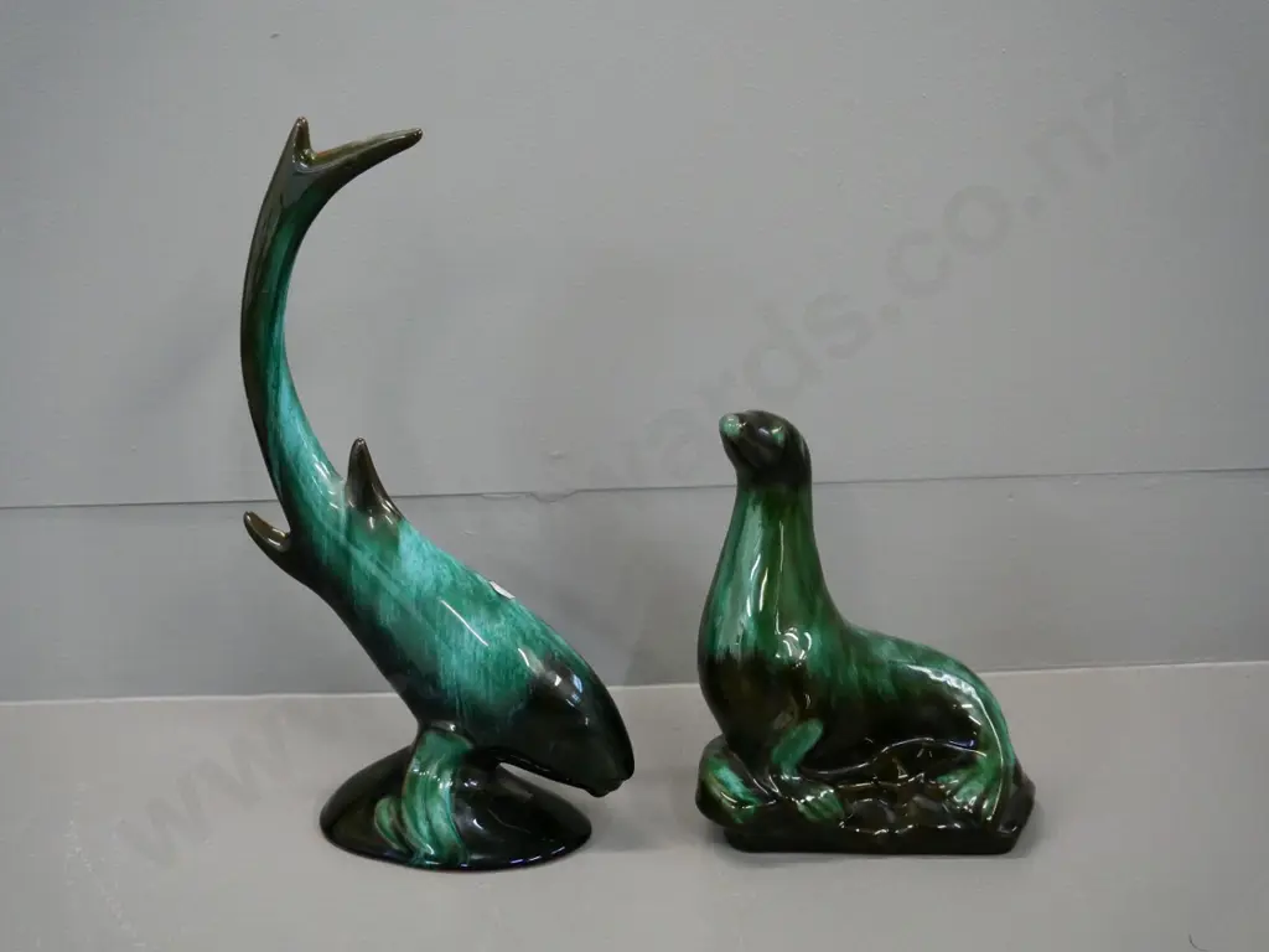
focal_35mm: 40
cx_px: 634
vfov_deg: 36.0
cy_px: 476
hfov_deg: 46.8
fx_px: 1466
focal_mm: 20
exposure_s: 1/100
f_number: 5
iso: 3200
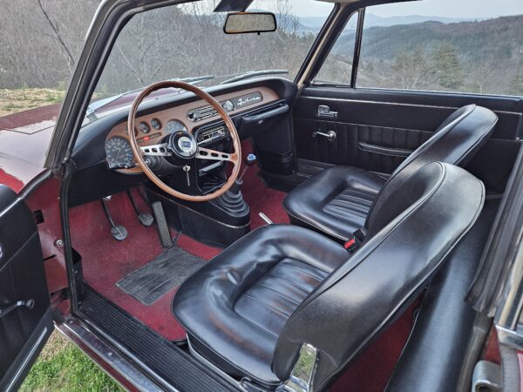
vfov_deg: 58.9
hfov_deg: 73.9
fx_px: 347
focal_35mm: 23
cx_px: 262
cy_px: 196
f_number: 1.8
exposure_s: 1/50
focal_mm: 5.4
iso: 640
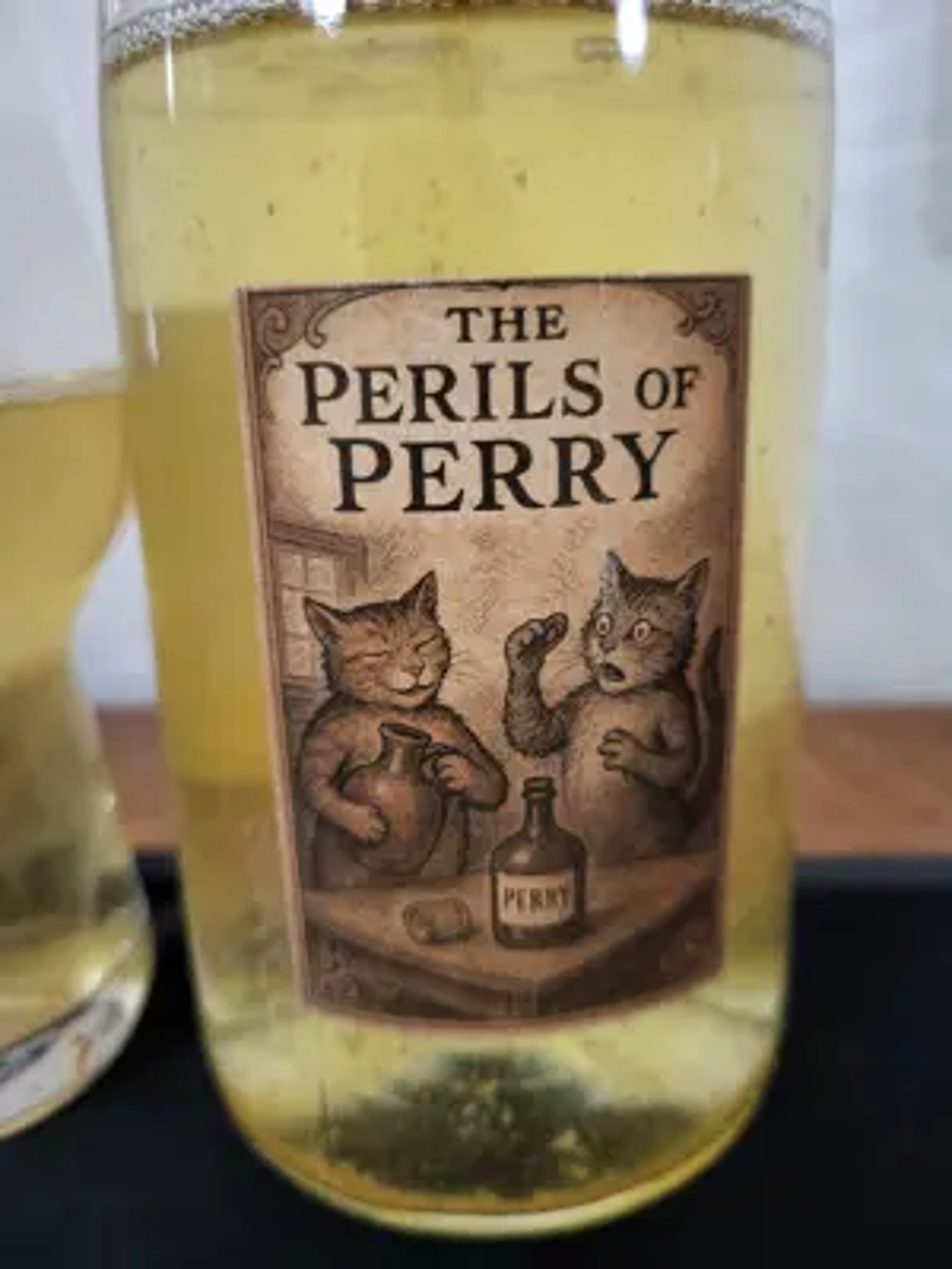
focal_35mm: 26
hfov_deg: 53.1
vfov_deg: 67.3
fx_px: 953
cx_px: 476
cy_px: 634
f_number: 1.8
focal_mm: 5.4
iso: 640
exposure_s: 1/25
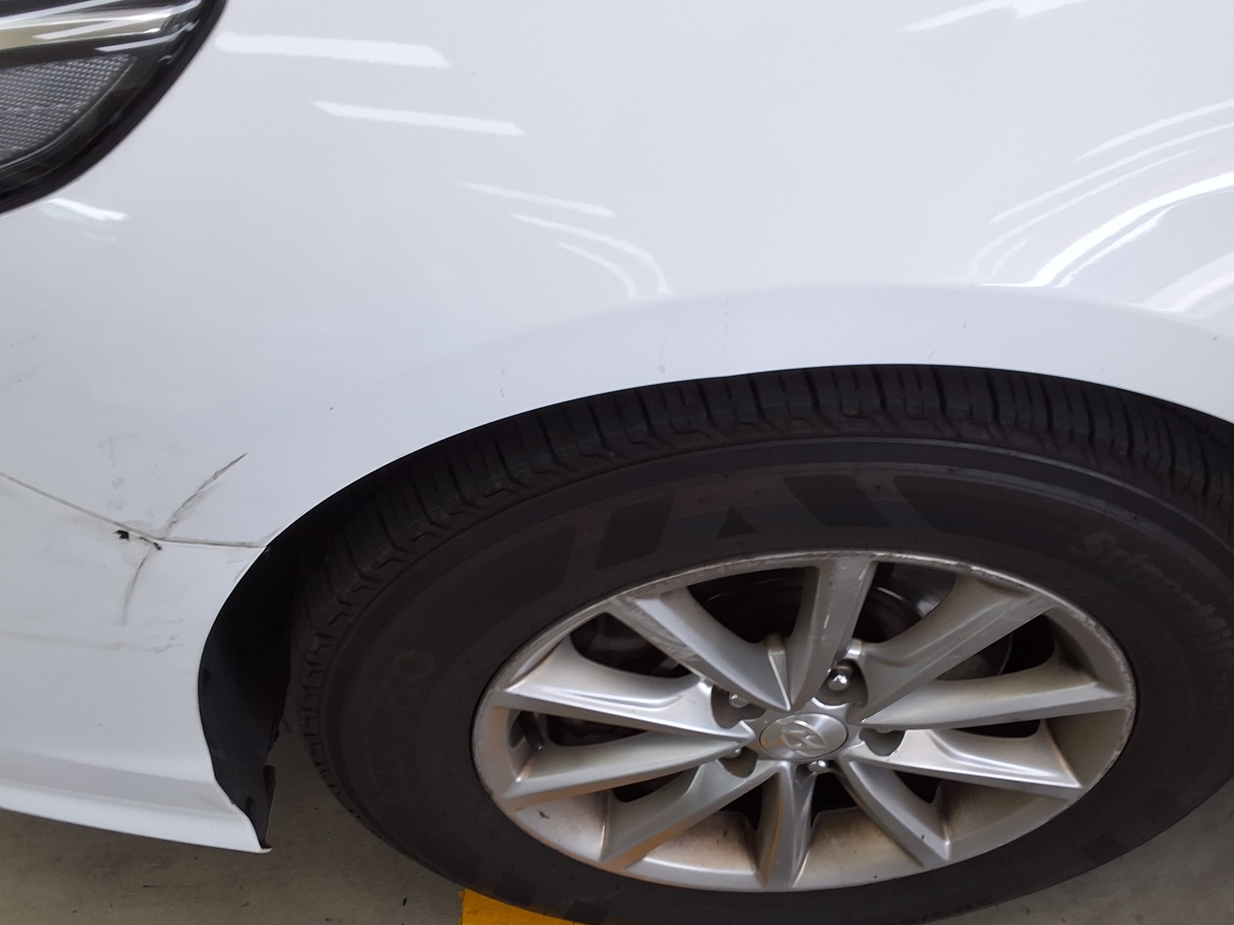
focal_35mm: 43
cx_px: 772
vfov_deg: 33.5
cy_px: 570
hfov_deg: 43.5
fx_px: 1533
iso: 32
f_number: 1.9
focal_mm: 2.91
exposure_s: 1/120
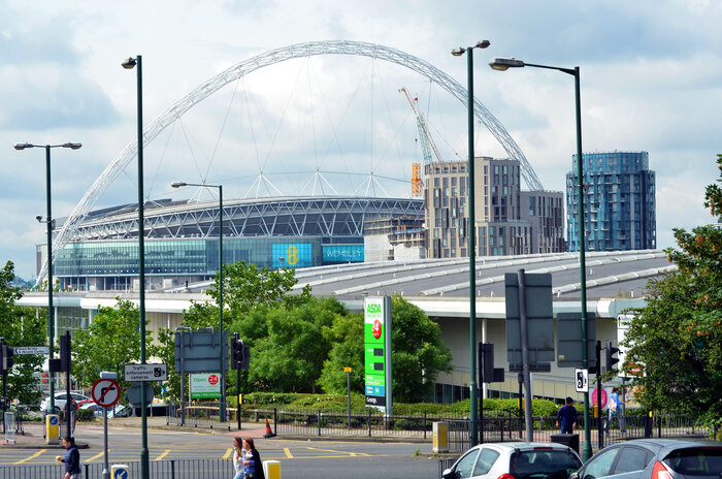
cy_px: 240
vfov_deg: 13.4
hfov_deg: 20.1
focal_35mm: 102
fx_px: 2042
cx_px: 361
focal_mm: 68
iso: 100
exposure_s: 1/160
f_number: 7.1
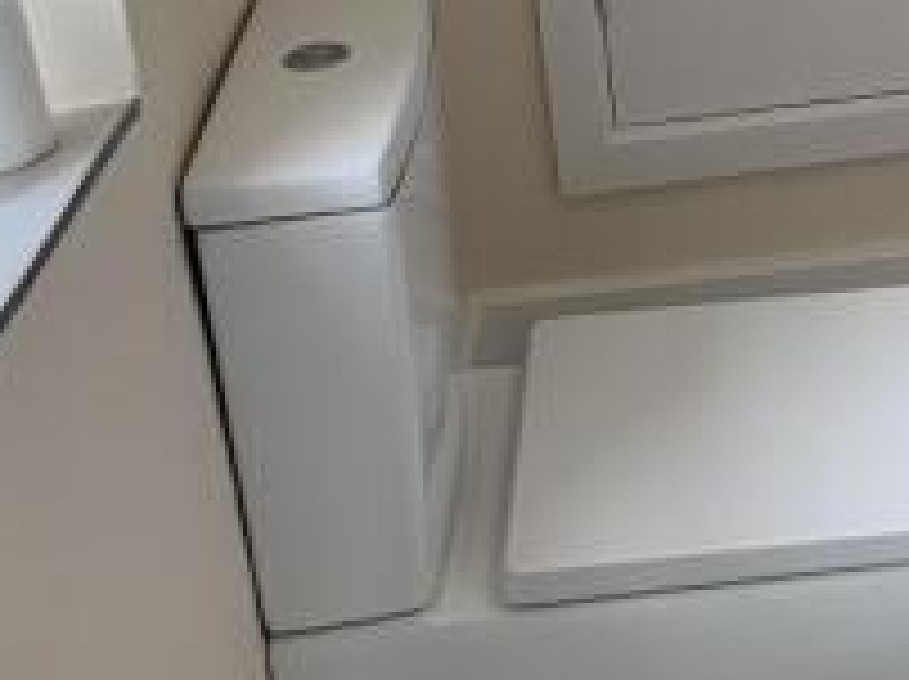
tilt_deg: -16.4
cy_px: -173
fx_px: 1967
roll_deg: +1.4
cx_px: 1150
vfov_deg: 18.4
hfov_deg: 23.3
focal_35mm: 75
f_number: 1.8
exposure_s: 1/121
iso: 32
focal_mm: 4.25
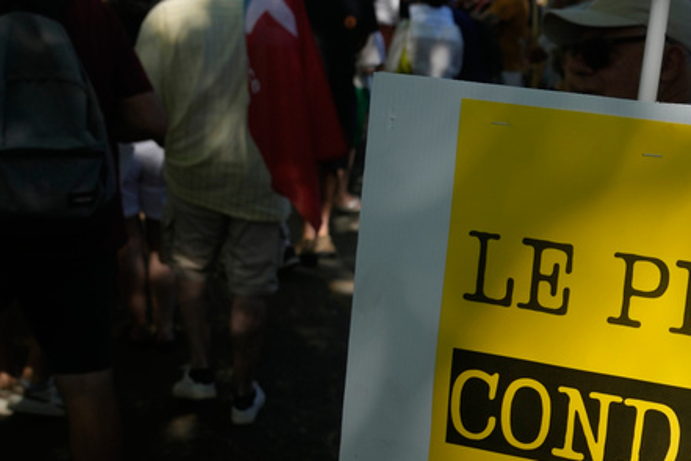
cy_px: 274
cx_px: 697
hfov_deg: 31.7
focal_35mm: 58
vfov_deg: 23.3
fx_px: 1113
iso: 400
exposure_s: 1/2000
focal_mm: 25
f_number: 4.5
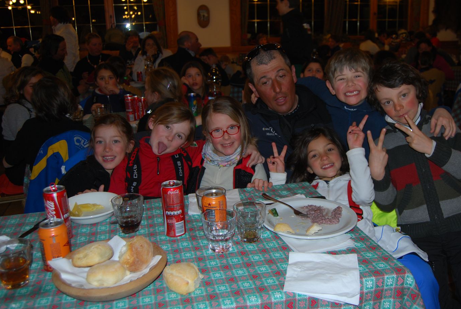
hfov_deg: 54.1
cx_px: 267
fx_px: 449
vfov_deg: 38.0
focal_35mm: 35
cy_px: 148
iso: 200
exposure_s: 1/60
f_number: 3.8
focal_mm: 20
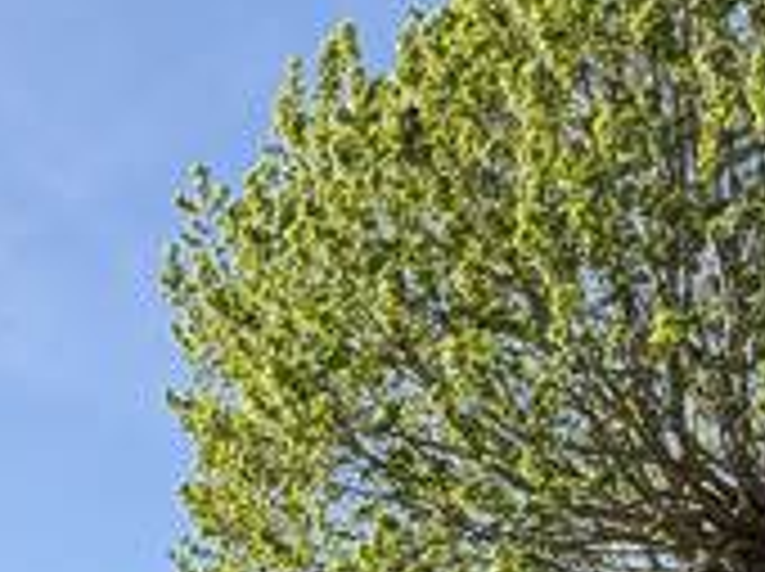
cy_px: 973
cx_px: -117
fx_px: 1457
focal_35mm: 66
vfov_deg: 18.3
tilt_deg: +1.3
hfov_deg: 26.6
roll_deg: +0.6
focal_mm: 2.22
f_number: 2.2
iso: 32
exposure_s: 1/770
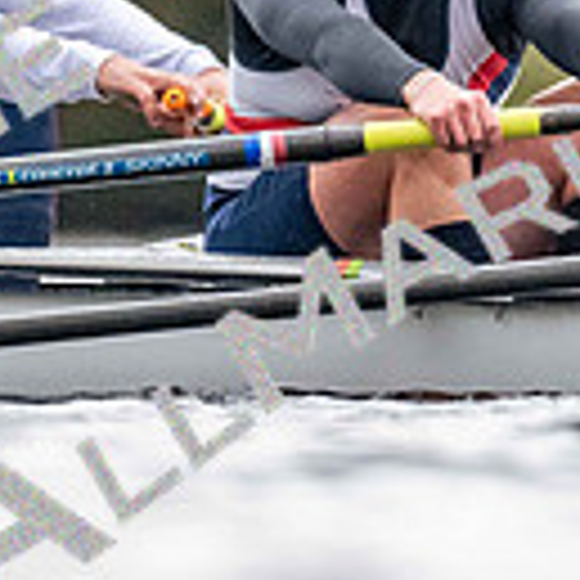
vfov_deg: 0.8
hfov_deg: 0.8
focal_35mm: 2296
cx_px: 845
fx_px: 43524
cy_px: -56
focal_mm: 600
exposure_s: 1/2500
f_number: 4
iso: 4500
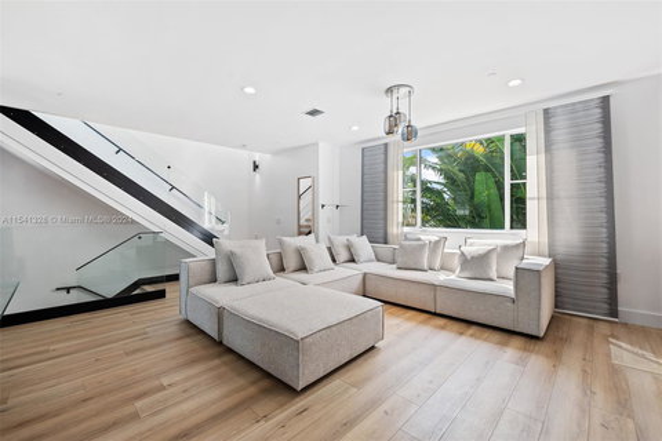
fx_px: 276
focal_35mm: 15
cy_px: 220
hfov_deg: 100.4
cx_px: 331
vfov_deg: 77.3
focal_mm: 15
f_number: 8
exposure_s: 1/30
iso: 200
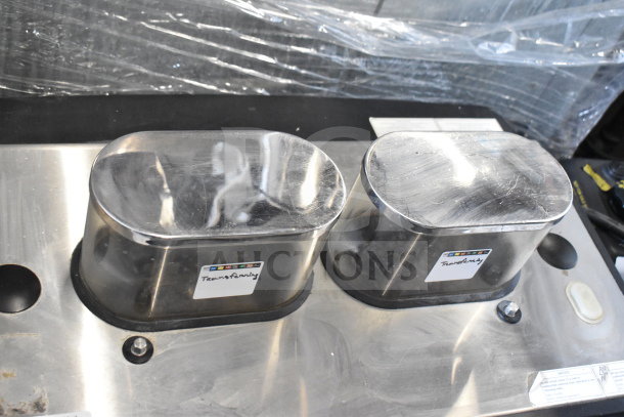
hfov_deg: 38.9
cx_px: 312
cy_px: 208
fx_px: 884
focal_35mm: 51
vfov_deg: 26.5
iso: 6400
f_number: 6.3
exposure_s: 1/160
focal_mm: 34
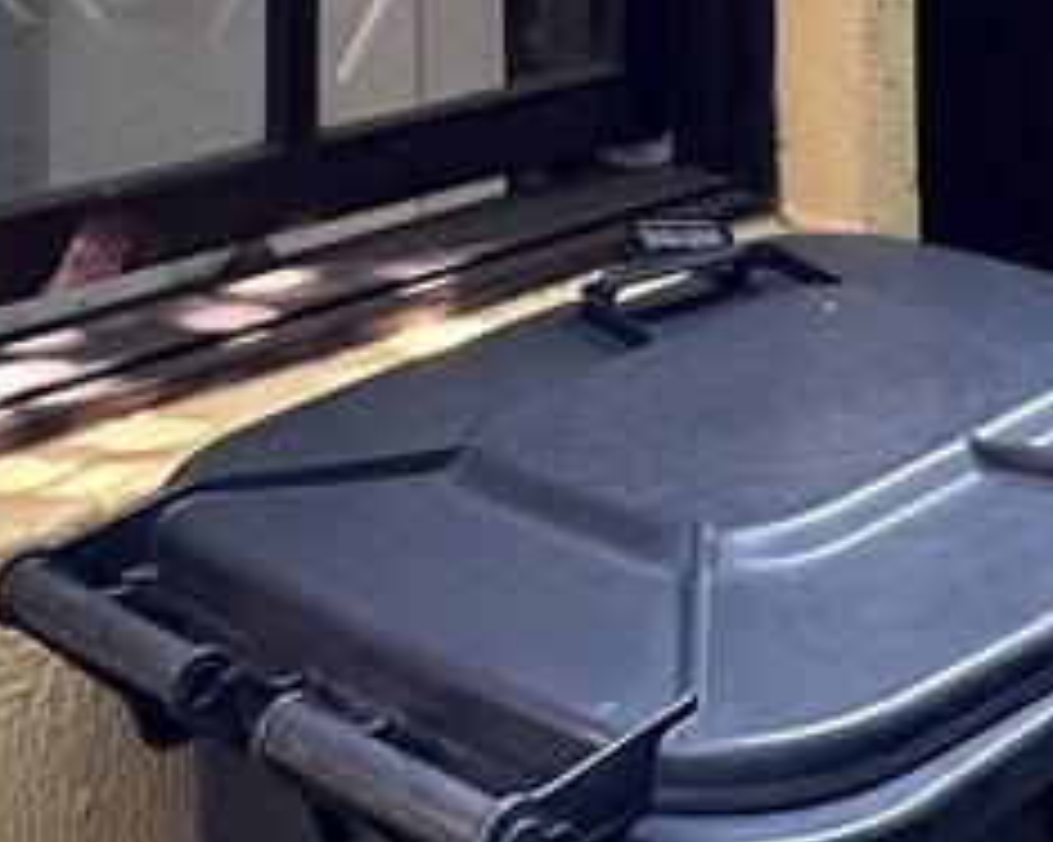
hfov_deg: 22.2
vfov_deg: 15.9
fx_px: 2617
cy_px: -612
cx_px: 950
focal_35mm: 84
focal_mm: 2.22
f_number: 2.2
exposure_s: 1/69
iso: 320
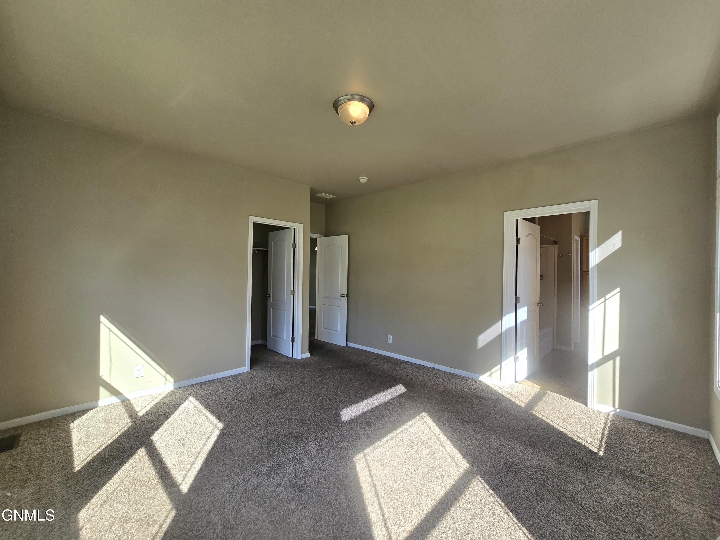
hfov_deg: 106.2
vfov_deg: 89.9
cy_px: 270
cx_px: 360
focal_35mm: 13
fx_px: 270
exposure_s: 1/333
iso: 50
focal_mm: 2.2
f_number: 2.2
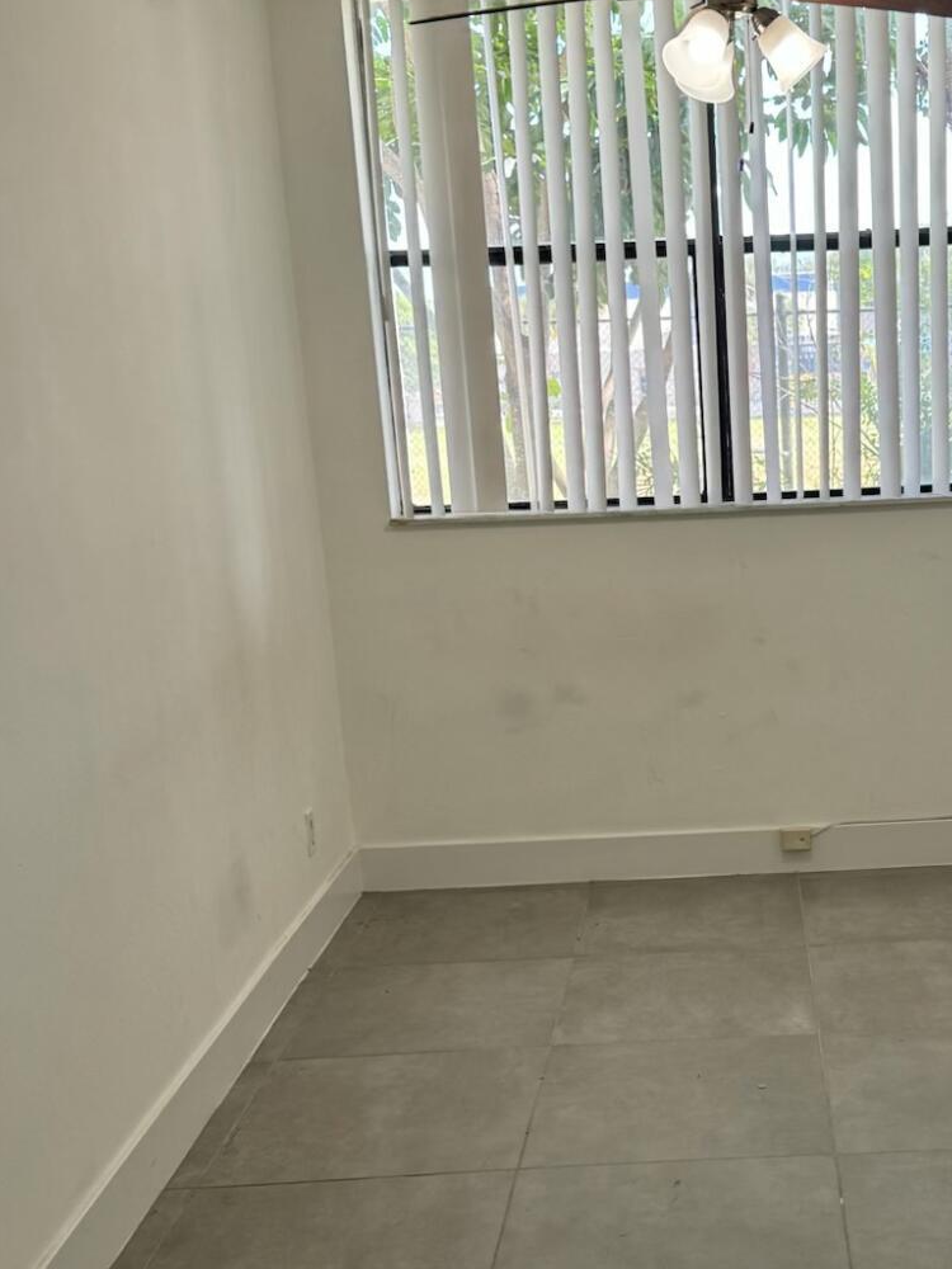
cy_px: 761
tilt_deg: -13.7
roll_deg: +1.9
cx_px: 767
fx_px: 1760
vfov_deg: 39.5
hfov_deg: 29.5
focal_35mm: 48
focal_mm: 6.76
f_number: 1.78
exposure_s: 1/121
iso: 80
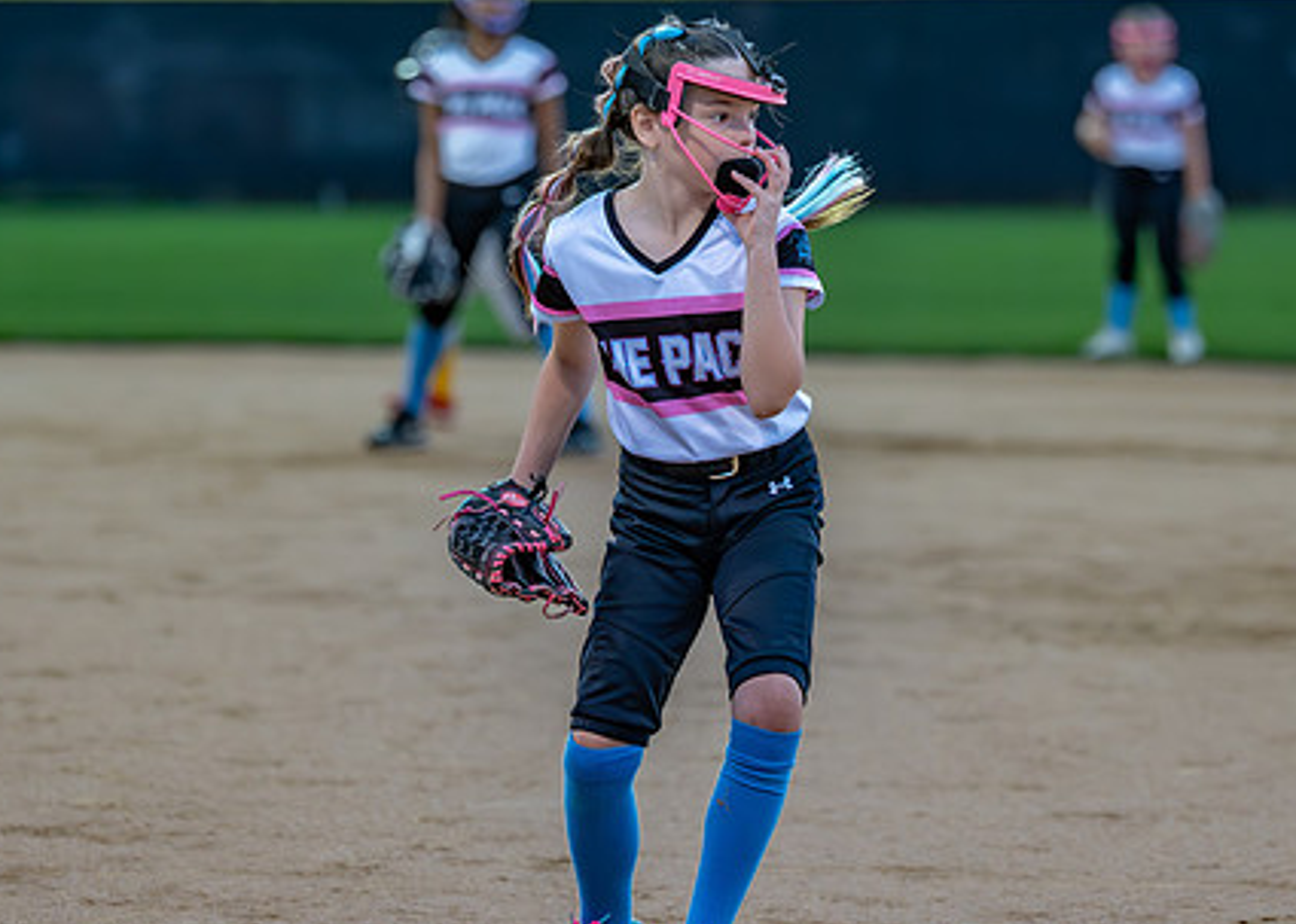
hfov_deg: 8.2
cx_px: 604
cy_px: 401
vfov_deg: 5.8
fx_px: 9049
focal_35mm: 246
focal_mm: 134
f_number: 2.8
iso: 2000
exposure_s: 1/1000
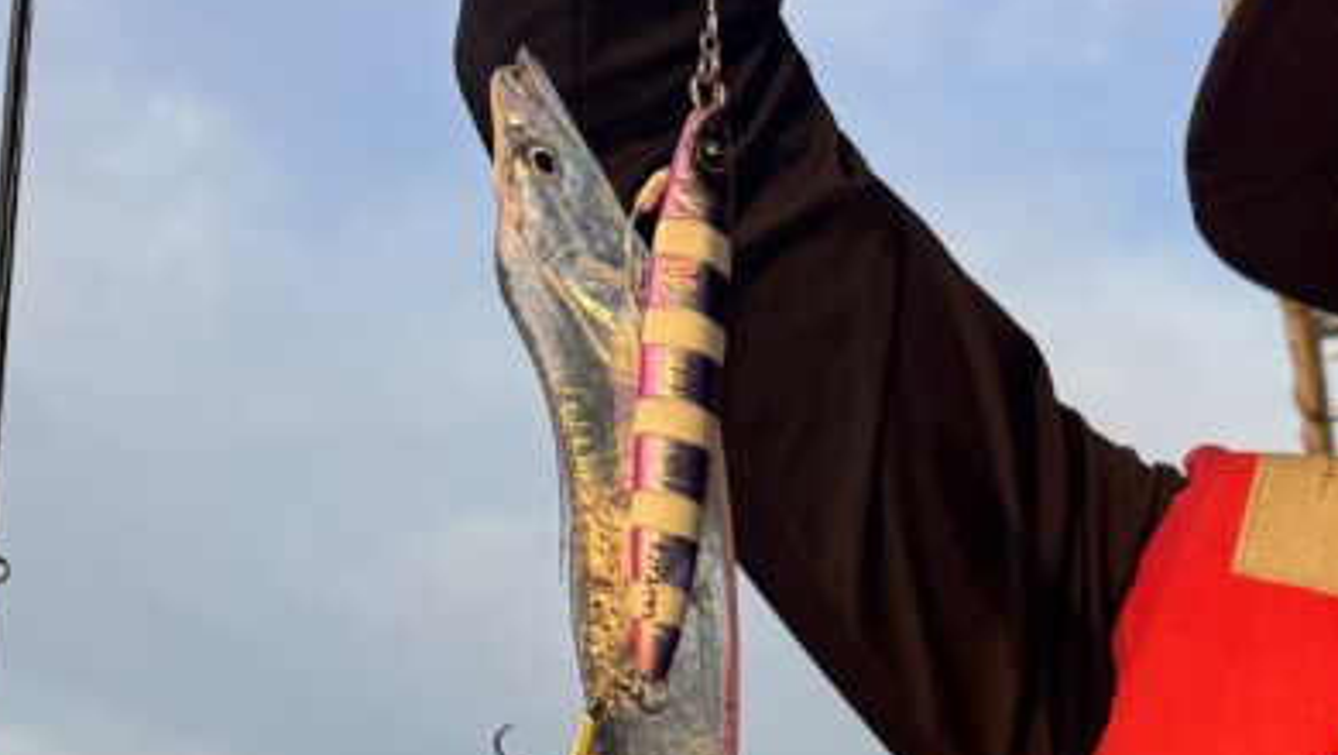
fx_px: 2379
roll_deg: -2.9
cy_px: 1342
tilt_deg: -5.3
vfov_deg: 15.6
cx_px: 1022
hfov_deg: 30.8
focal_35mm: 67
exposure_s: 1/280
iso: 80
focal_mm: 6.76
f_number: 1.78
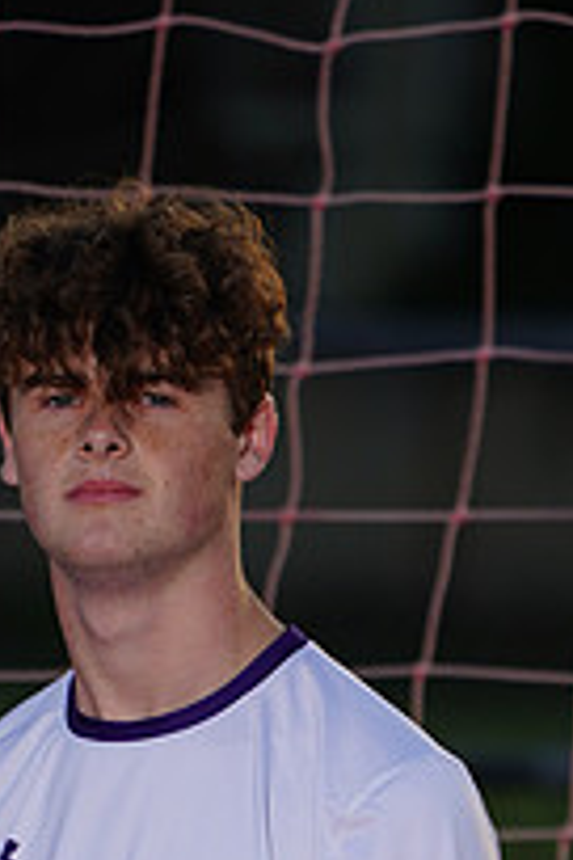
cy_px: 1130
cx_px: 57
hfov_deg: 1.5
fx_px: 21223
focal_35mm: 889
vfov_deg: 2.3
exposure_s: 1/250
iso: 200
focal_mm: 312
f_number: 5.6
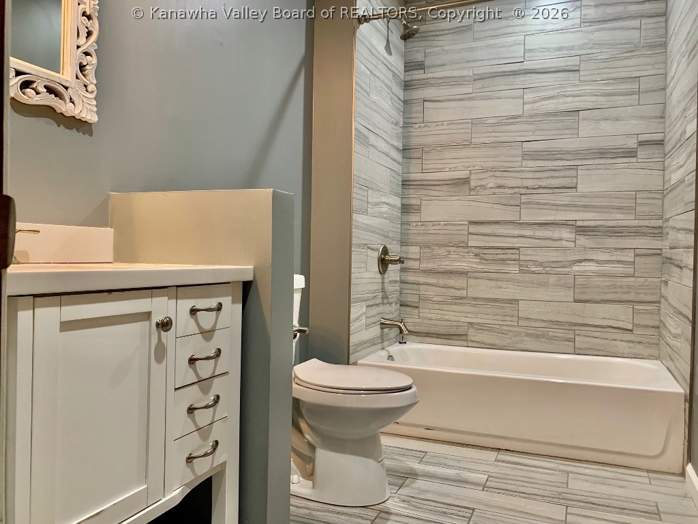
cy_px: 262
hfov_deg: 67.3
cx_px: 349
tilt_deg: -0.6
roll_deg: -1.3
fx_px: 524
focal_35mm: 26
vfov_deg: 53.1
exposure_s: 1/60
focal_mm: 4.25
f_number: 1.8
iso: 200
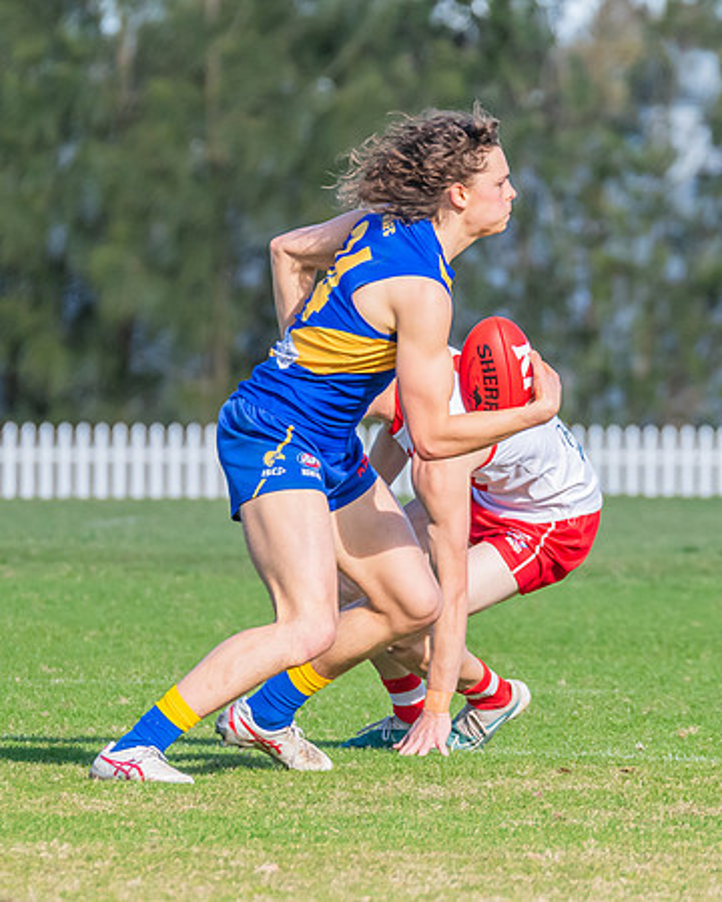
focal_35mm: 827
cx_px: 435
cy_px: 365
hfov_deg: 1.9
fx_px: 22095
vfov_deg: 2.3
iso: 800
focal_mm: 360
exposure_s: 1/1250
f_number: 8
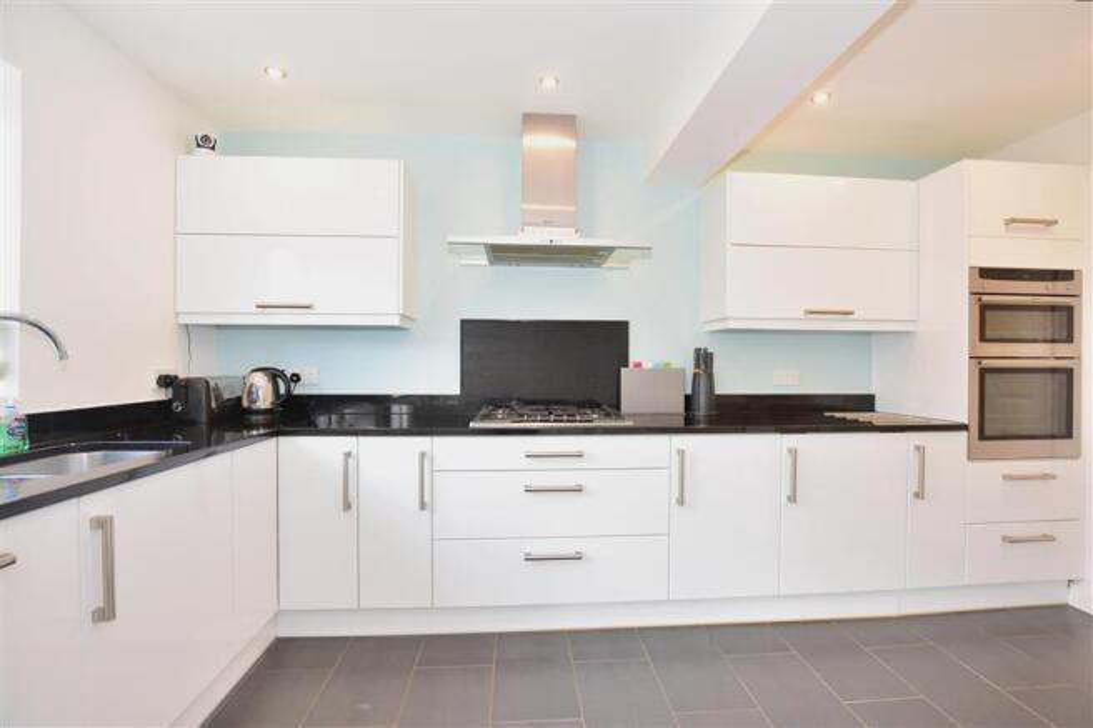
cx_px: 546
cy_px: 364
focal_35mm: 15
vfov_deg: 77.3
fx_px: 455
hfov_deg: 100.4
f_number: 5
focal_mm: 10
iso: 200
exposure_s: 1/8
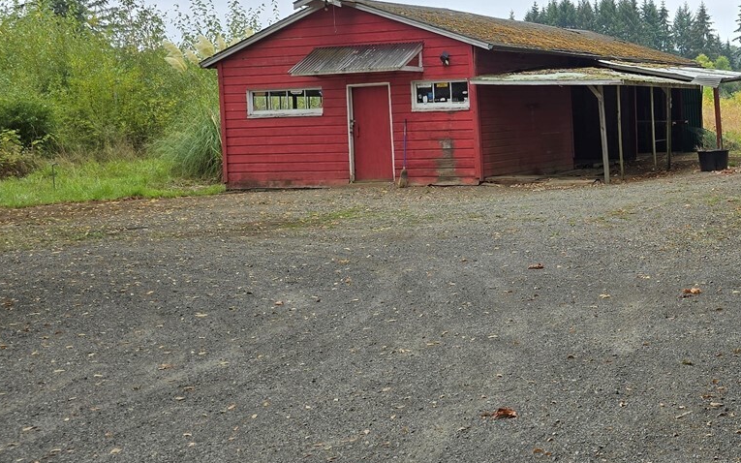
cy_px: 155
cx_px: 722
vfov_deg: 25.2
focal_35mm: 51
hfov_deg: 36.1
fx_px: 1030
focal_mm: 6.3
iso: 12
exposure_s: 1/230
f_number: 1.7
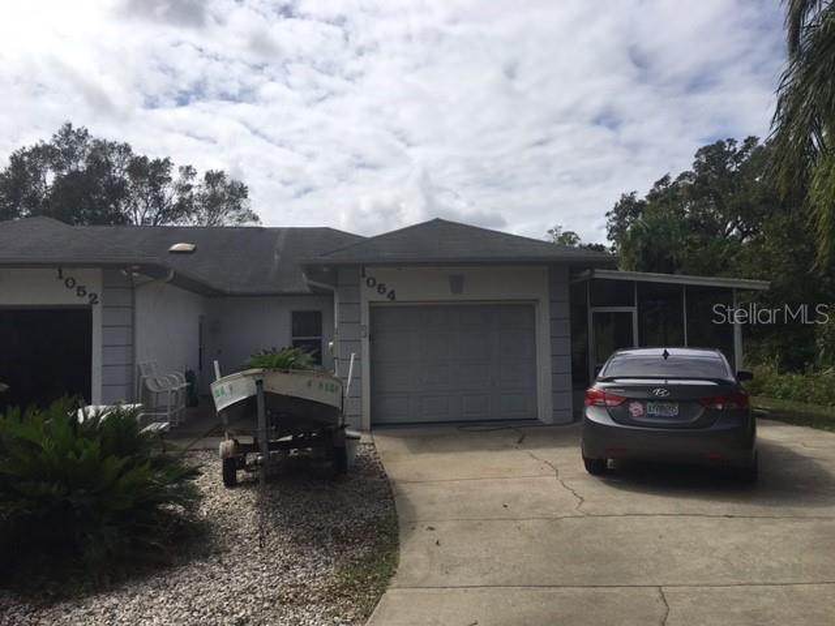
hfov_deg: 61.7
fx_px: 700
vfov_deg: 48.2
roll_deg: +0.7
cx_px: 418
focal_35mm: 29
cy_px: 313
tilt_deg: +5.4
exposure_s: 1/3846
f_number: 2.2
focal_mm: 4.15
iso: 25
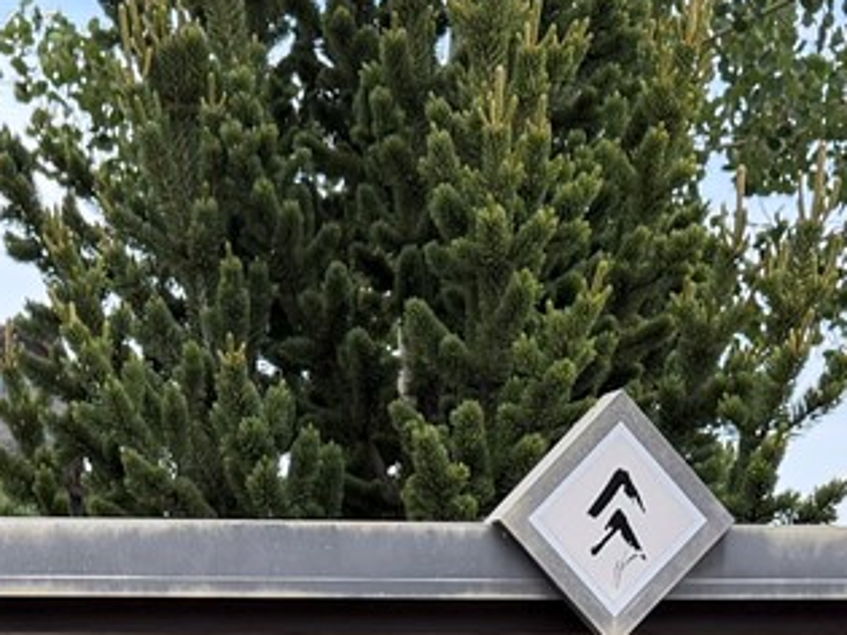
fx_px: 2984
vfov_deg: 11.0
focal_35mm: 122
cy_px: 1281
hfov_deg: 16.1
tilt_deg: -7.4
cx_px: 264
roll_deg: +1.5
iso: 100
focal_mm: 6.76
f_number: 1.78
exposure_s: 1/1106
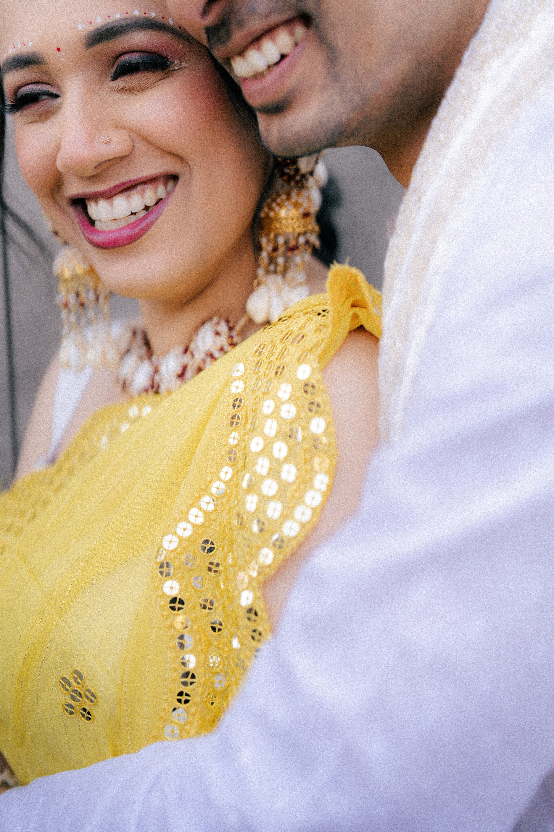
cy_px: 416
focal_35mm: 50
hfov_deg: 27.0
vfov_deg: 39.6
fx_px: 1154
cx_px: 277
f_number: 1.4
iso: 800
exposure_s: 1/6400
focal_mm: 50
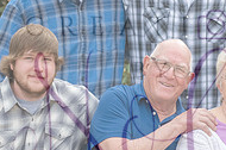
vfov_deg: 4.5
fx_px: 1918
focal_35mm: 306
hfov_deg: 6.7
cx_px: 165
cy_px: 93
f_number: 6.3
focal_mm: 100
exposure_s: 1/640
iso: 400
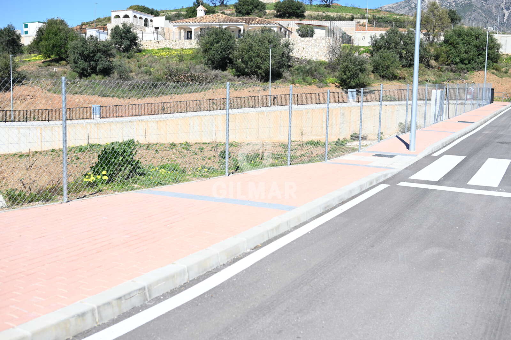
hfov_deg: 48.5
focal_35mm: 40
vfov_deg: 33.4
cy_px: 170
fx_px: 567
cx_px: 256
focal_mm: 40
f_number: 4
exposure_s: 1/1000
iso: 100
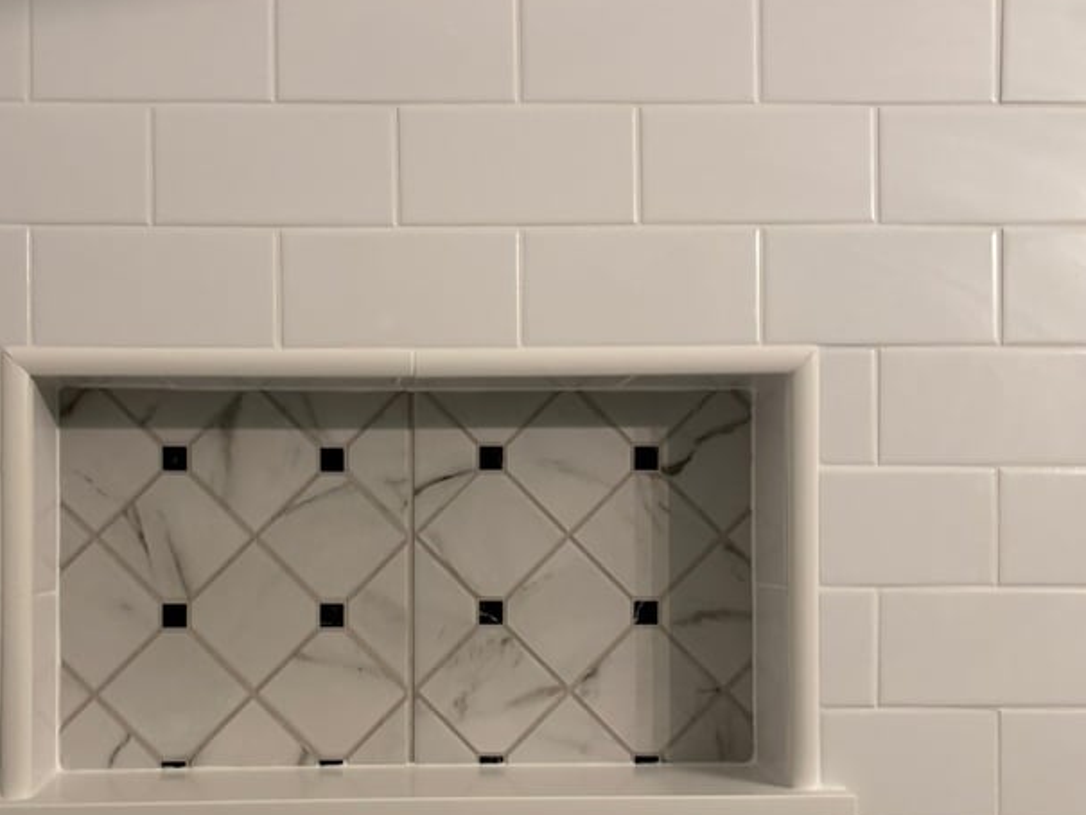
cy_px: 553
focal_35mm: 44
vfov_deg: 32.6
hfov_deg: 42.6
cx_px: 415
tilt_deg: -1.1
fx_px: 1381
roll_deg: +0.2
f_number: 1.6
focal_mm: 5.96
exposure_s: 1/60
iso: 200
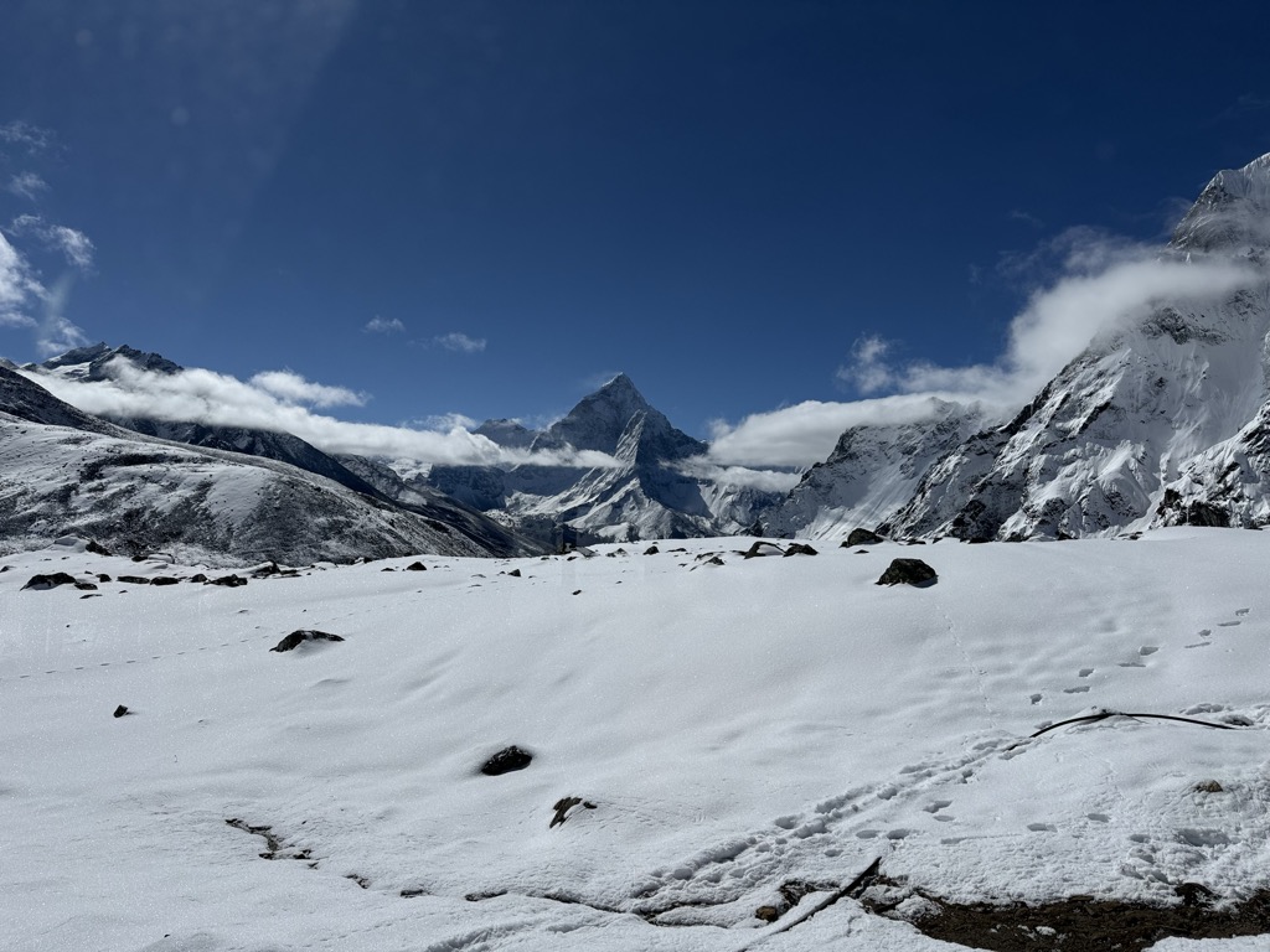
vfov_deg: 56.8
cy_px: 476
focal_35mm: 24
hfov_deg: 71.6
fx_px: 881
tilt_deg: +2.6
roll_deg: -0.8
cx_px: 635
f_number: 1.78
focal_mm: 6.76
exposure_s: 1/17544
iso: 50
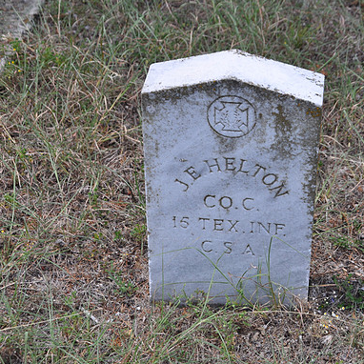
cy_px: 182
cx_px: 250
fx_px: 1059
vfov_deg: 19.5
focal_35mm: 89
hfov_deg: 19.4
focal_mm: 46
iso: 200
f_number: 6.3
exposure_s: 1/160
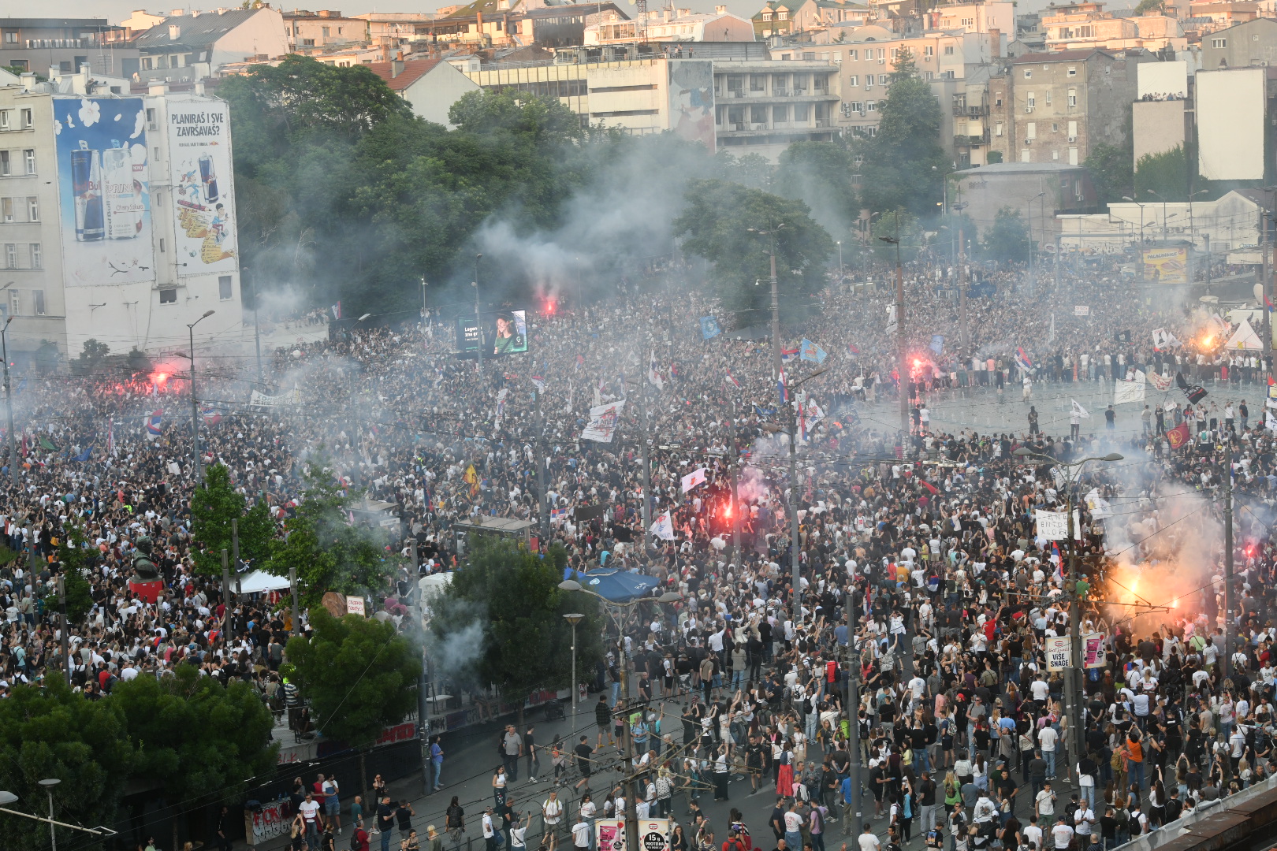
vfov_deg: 19.5
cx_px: 638
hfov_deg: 28.8
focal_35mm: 70
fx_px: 2483
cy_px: 426
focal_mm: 70
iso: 800
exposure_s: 1/160
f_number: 8
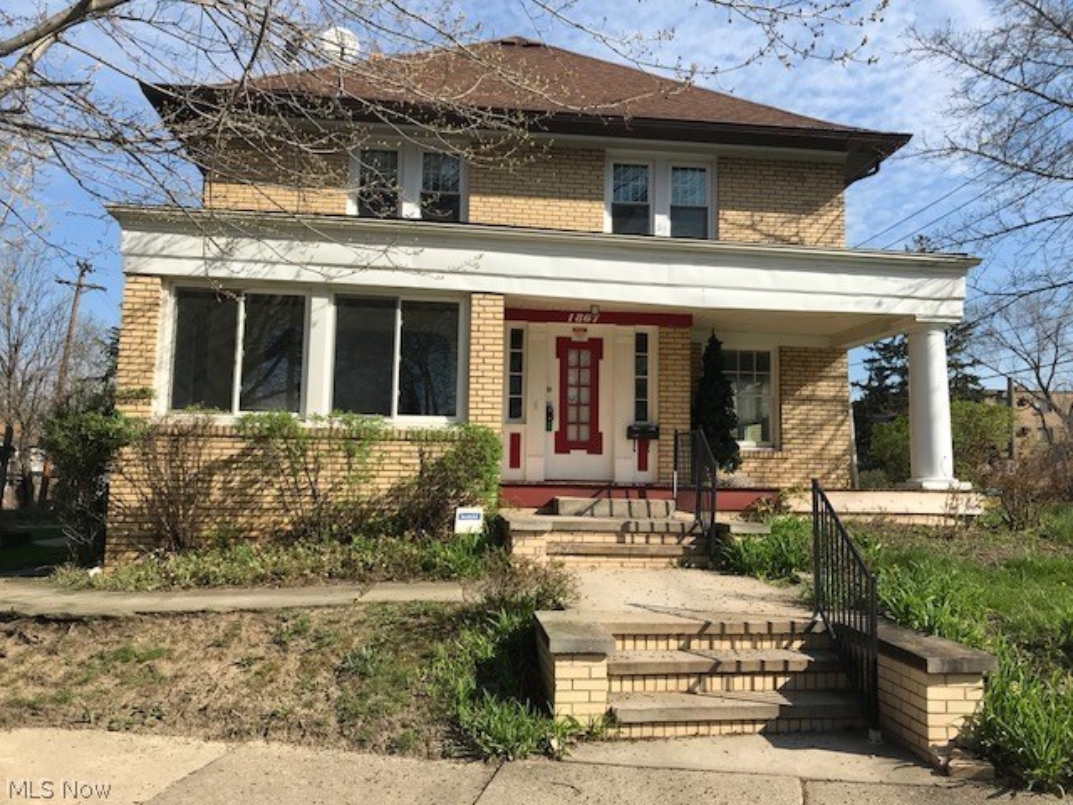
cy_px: 402
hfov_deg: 63.4
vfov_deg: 49.7
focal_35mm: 28
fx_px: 868
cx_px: 536
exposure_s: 1/2227
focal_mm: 3.99
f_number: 1.8
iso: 20
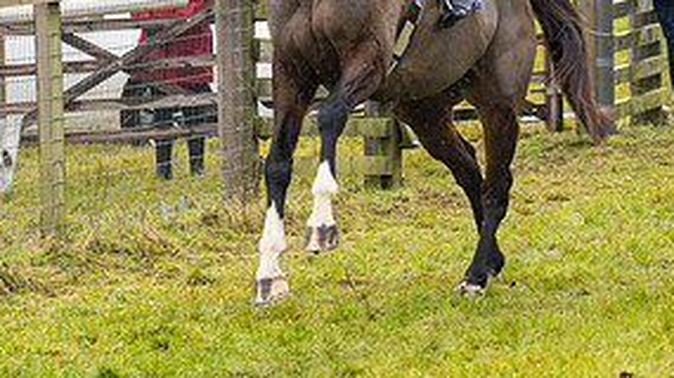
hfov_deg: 6.1
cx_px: 374
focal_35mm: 356
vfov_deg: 3.4
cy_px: 15
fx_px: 6359
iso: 800
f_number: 4
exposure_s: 1/1000
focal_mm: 135
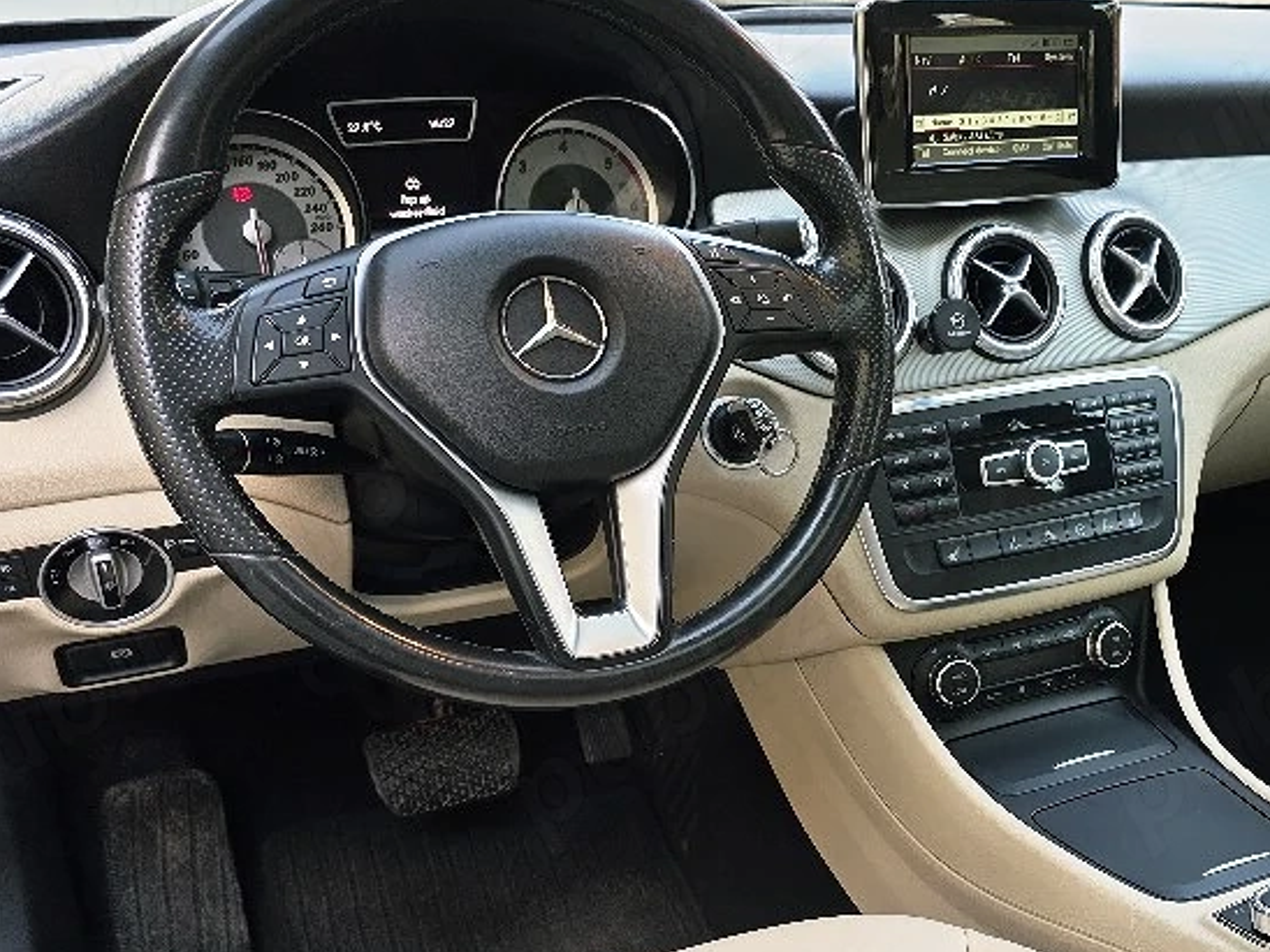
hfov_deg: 43.7
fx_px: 1541
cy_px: 662
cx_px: 913
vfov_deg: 33.9
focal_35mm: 42
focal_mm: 6.3
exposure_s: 1/68
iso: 32
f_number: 1.7
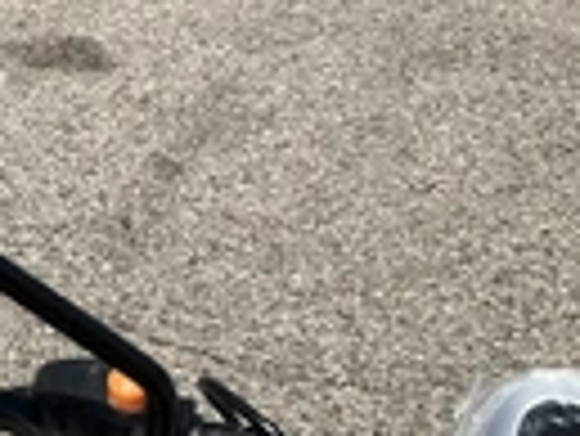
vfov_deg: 16.3
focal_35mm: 90
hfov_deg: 19.9
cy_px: 337
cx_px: -180
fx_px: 1509
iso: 25
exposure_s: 1/3125
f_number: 1.8
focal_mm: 3
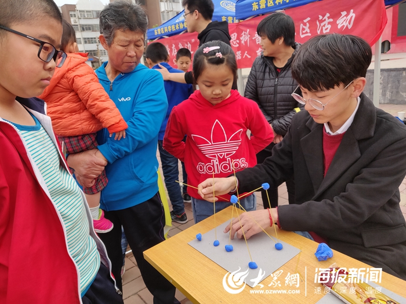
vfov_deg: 54.9
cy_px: 152
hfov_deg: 69.4
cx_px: 203
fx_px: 293
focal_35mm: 25
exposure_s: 1/771
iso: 100
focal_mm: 4.25
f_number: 1.7
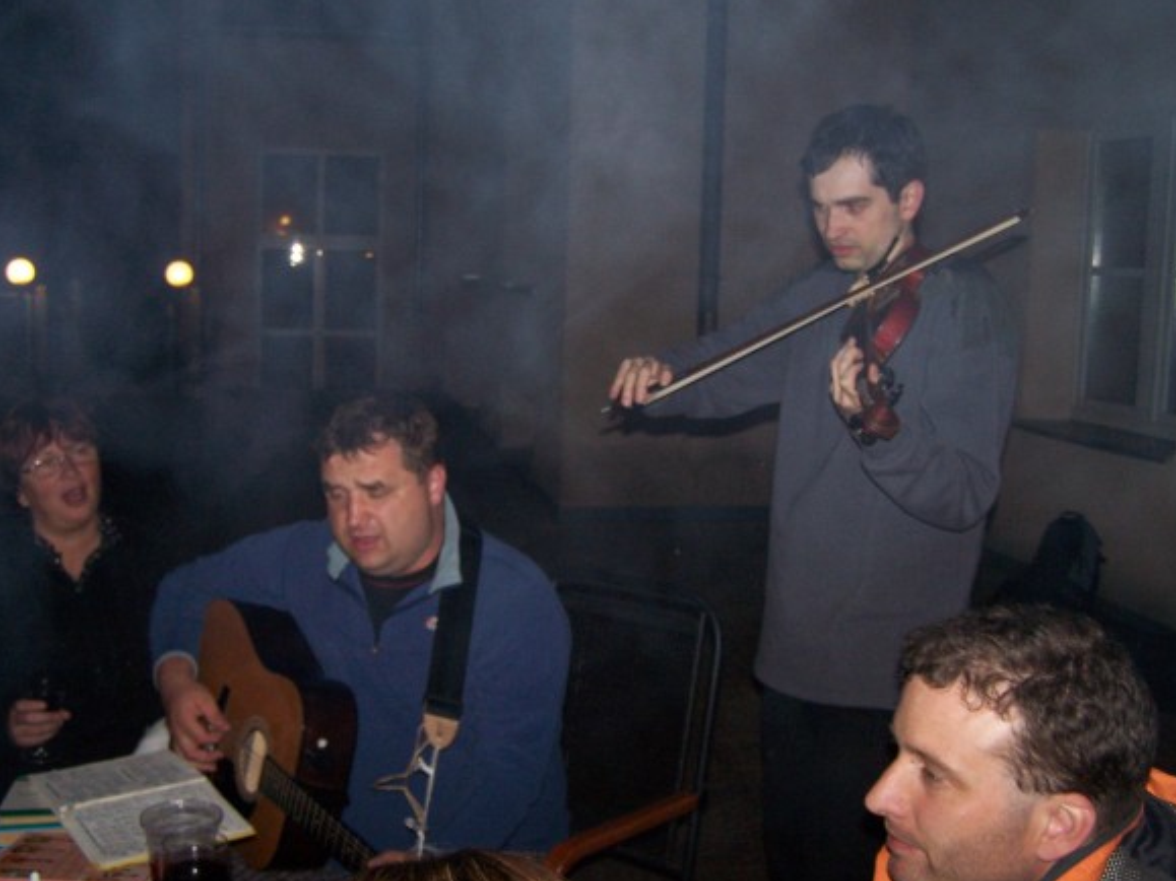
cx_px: 569
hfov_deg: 44.8
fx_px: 1427
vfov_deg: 34.3
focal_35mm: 42
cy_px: 438
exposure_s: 1/60
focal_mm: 6.3
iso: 140
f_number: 2.8
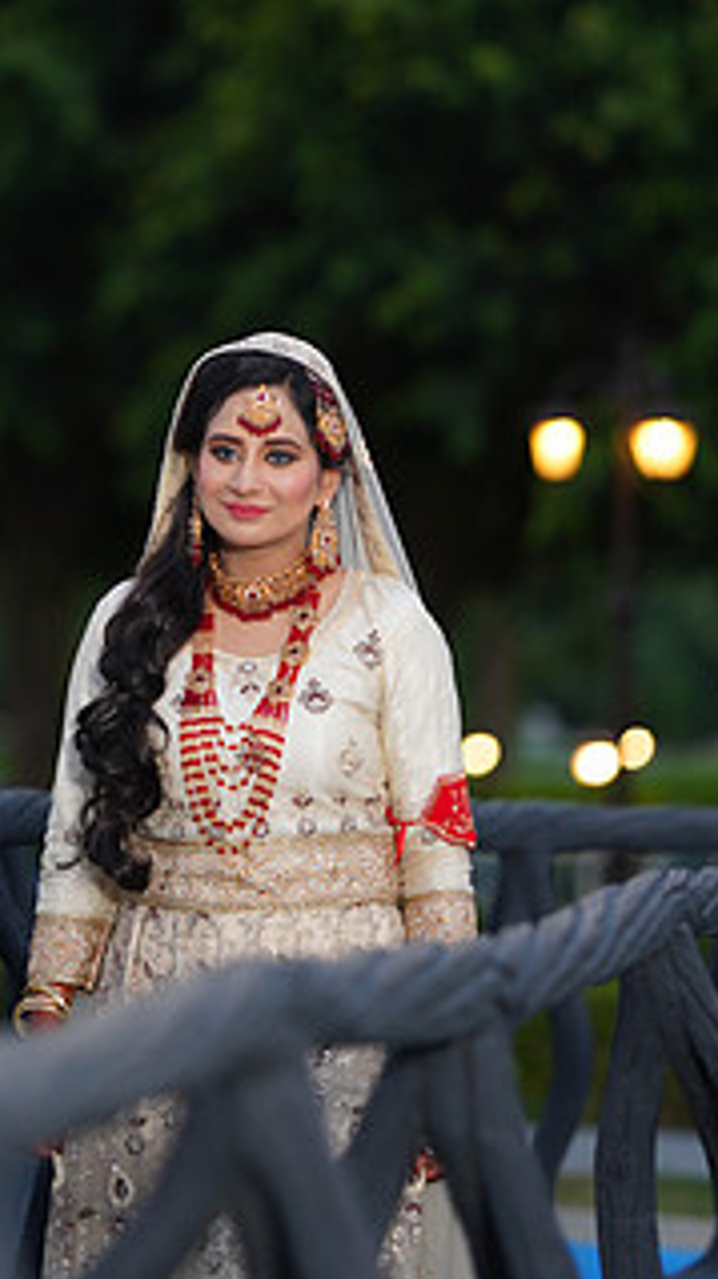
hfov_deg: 7.5
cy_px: 353
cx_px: 154
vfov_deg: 13.3
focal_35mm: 162
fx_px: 5493
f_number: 1.4
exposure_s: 1/200
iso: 400
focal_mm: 85
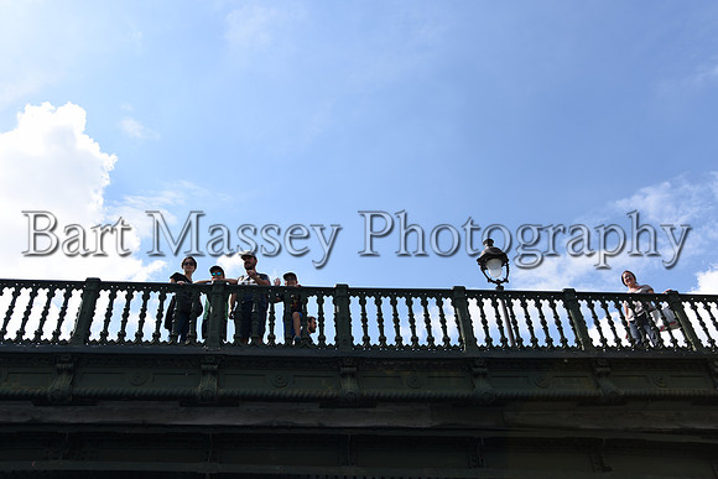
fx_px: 618
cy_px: 240
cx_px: 359
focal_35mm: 31
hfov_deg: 60.3
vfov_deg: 42.3
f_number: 7.1
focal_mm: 31
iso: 64
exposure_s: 1/200
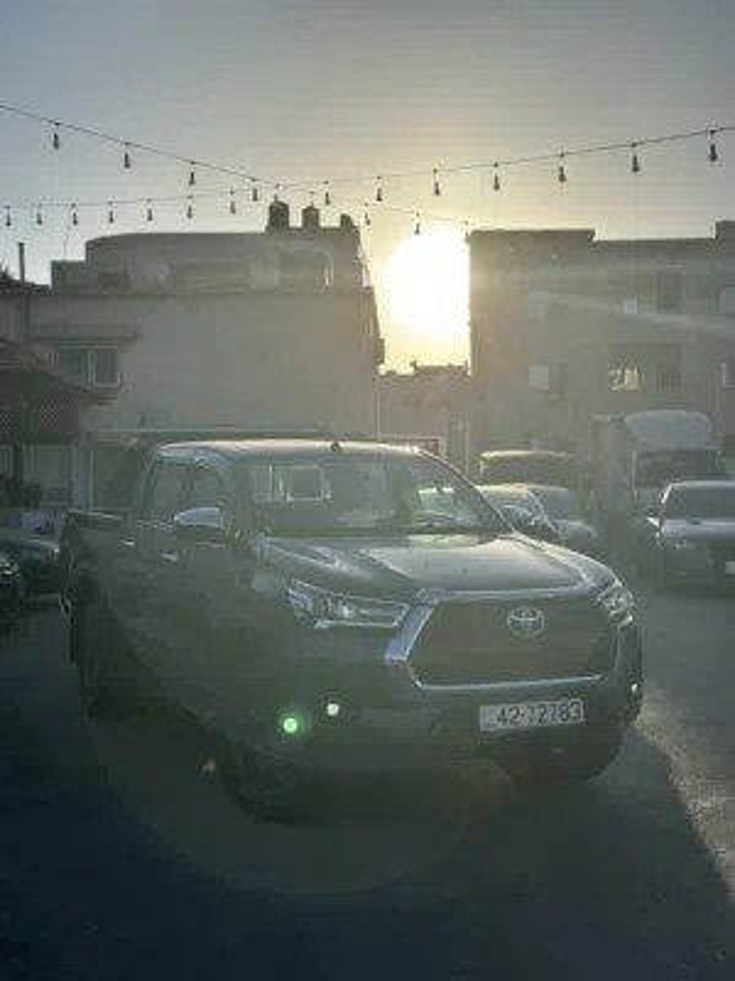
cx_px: 368
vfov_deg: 39.7
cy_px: 490
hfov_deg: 30.3
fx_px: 1359
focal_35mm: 48
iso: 100
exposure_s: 1/18868
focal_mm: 6.86
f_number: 1.78
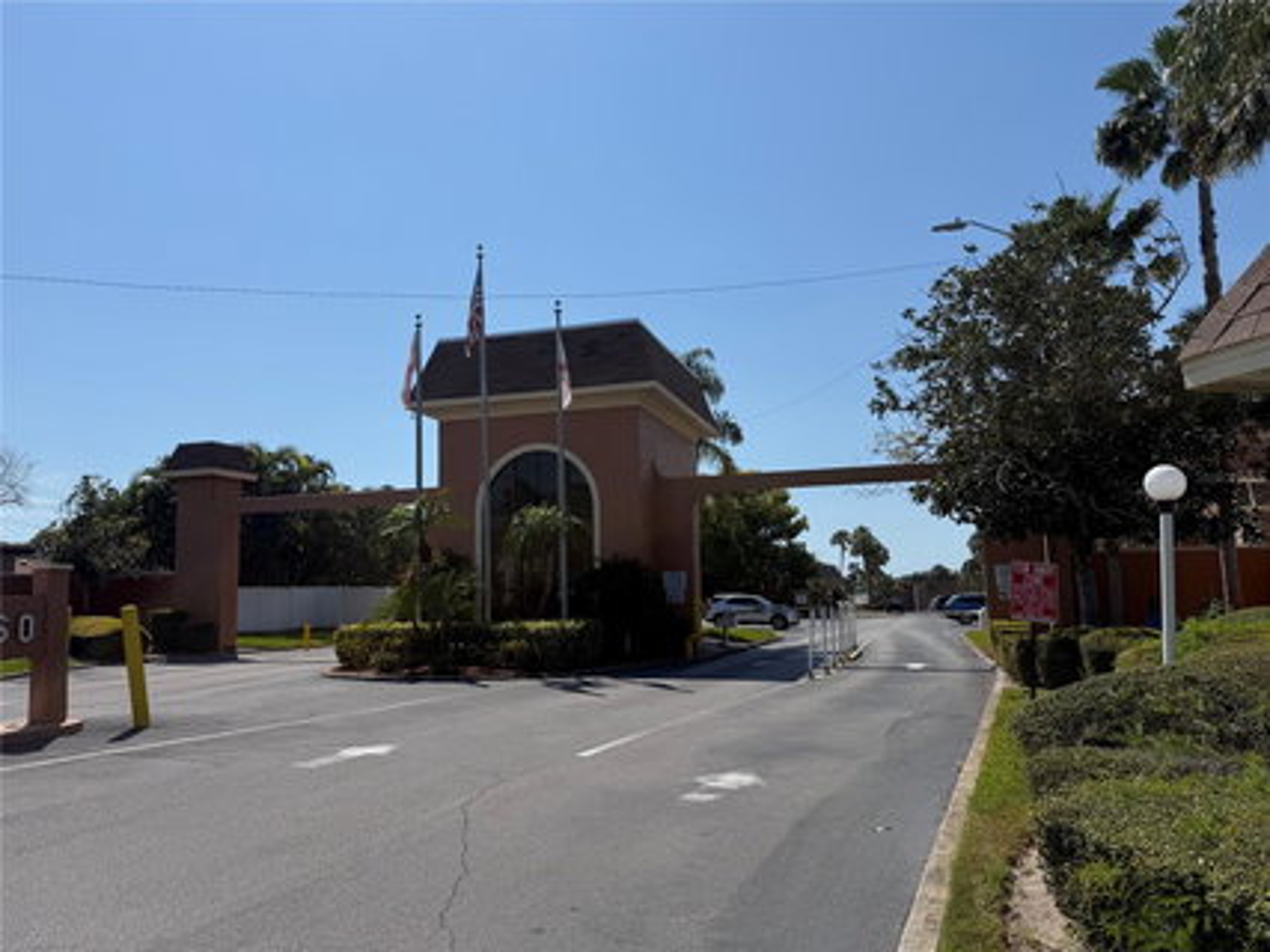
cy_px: 476
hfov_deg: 71.6
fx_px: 880
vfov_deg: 56.8
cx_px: 635
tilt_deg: +6.3
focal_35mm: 24
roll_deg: +0.7
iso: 80
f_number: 1.78
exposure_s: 1/10309
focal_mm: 6.76
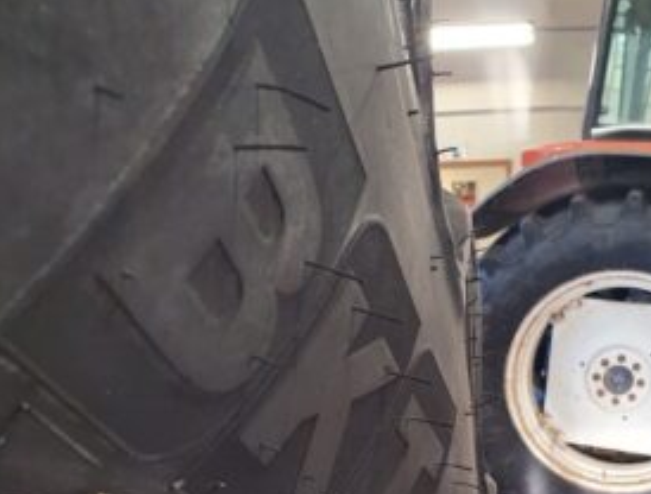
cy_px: 261
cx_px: 430
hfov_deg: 48.0
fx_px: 718
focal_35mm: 38
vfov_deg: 38.0
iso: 200
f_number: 2.4
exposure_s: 1/50
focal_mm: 4.32
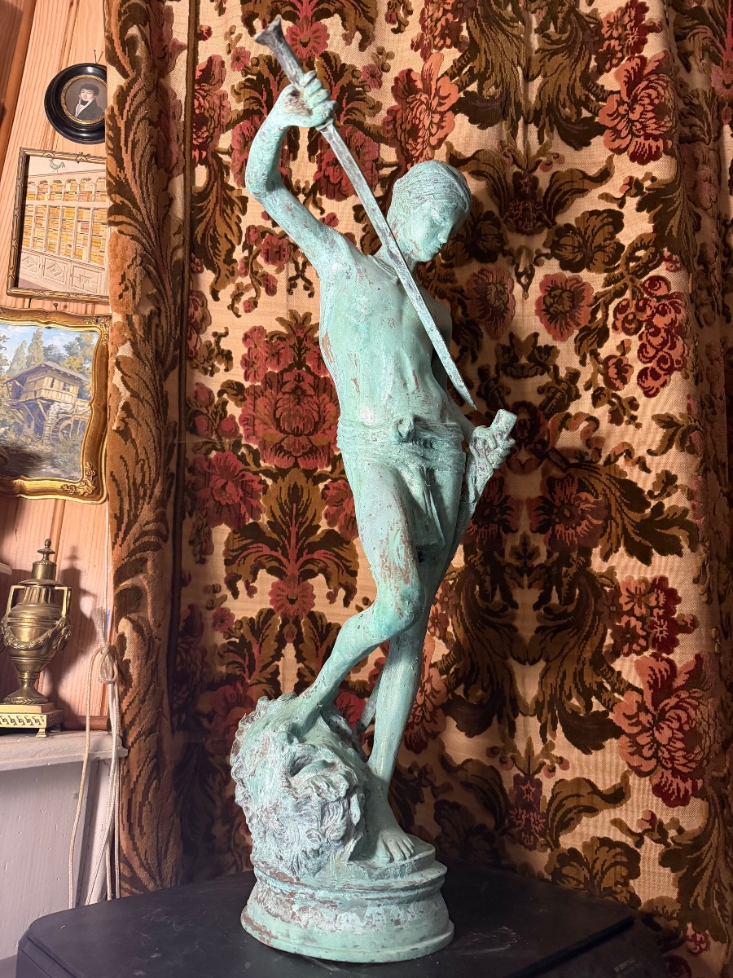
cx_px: 366
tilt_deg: +14.9
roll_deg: -1.6
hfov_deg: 56.8
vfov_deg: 71.6
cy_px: 489
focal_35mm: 24
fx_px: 678
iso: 1000
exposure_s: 1/40
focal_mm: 6.76
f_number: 1.78
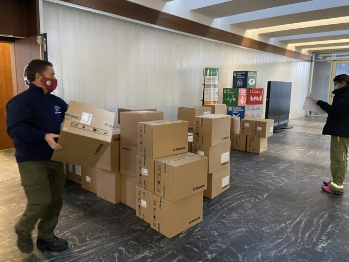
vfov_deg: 53.1
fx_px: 262
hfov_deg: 67.3
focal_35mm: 26
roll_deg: -0.6
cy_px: 131
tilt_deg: -10.2
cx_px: 174
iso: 500
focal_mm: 4.25
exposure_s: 1/33
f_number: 1.8
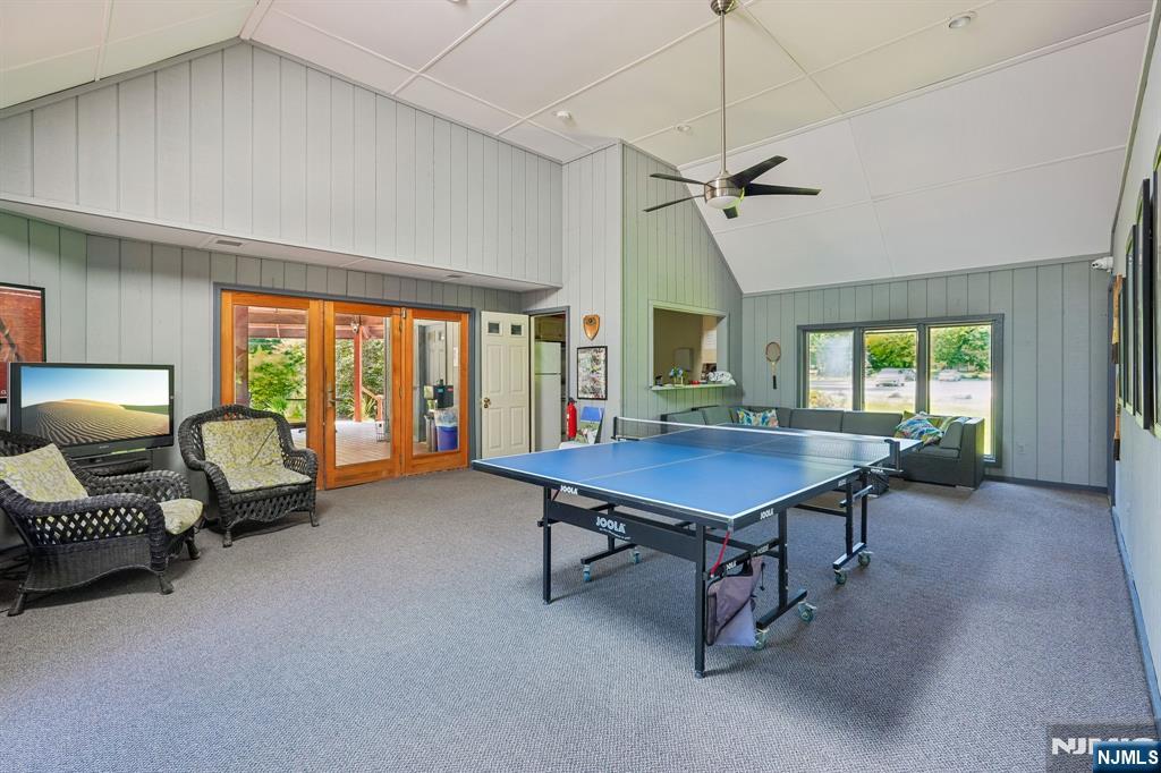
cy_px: 386
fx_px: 532
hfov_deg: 95.0
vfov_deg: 72.0
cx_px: 580
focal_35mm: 16
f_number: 9
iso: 400
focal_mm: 16.5
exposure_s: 1/8
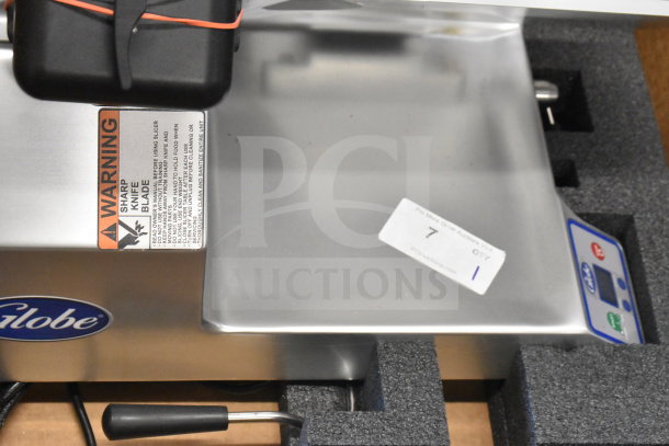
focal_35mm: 82
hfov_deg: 24.6
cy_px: 223
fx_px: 1533
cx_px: 334
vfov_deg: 16.6
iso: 7200
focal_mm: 55
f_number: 5.6
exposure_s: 1/100
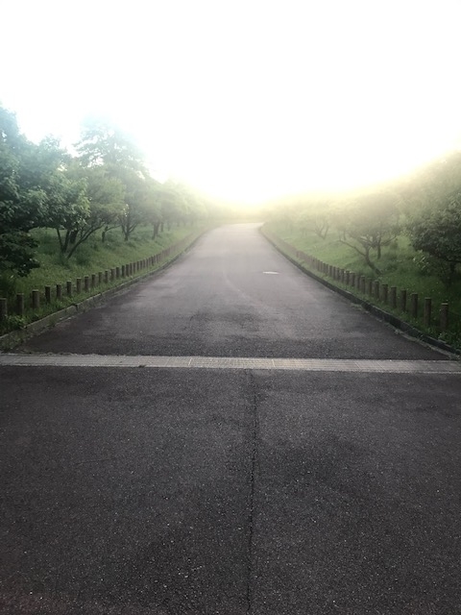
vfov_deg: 63.4
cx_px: 230
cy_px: 308
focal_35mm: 28
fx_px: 497
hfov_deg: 49.7
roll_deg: +0.2
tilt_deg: -5.7
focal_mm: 3.99
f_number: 1.8
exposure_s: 1/120
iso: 25
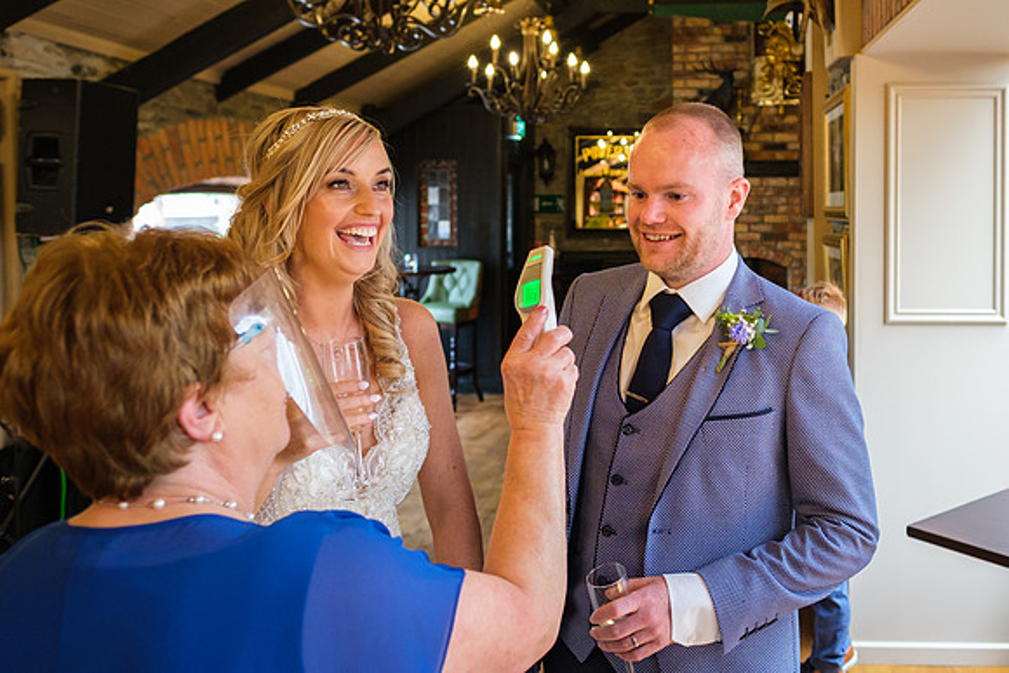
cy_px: 221
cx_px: 677
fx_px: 905
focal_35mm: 32
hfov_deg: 56.9
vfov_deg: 40.3
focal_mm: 16
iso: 2000
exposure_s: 1/160
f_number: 2.2
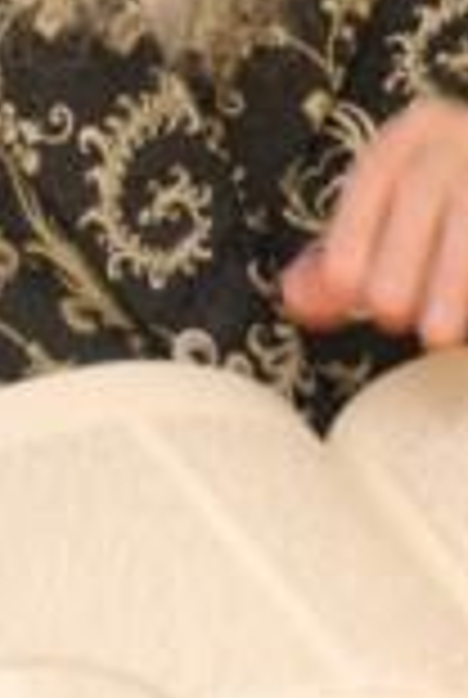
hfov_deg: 7.2
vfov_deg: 10.4
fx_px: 3708
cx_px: 94
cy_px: -288
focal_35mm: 191
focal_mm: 44
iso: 800
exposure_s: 1/60
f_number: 5.6
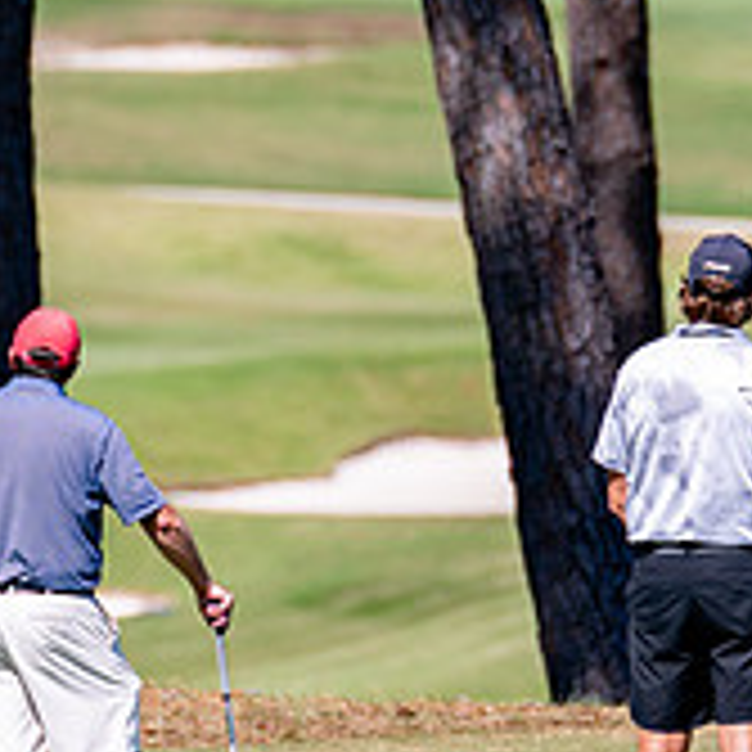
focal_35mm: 782
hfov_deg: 2.2
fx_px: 19220
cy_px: 270
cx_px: 416
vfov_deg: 2.2
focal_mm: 185
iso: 100
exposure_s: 1/1600
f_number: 2.8
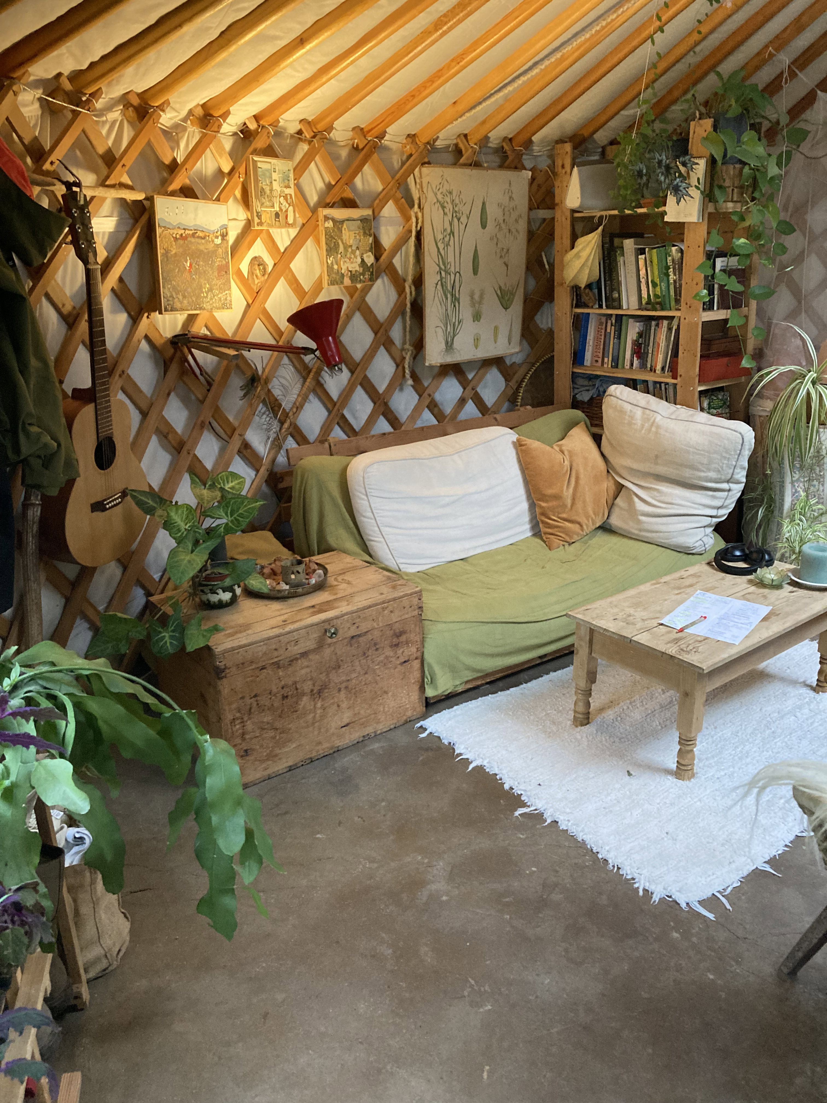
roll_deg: +1.3
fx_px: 892
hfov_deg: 49.7
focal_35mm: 28
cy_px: 552
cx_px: 414
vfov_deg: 63.4
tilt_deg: -15.5
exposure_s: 1/60
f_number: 1.8
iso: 320
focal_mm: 3.99
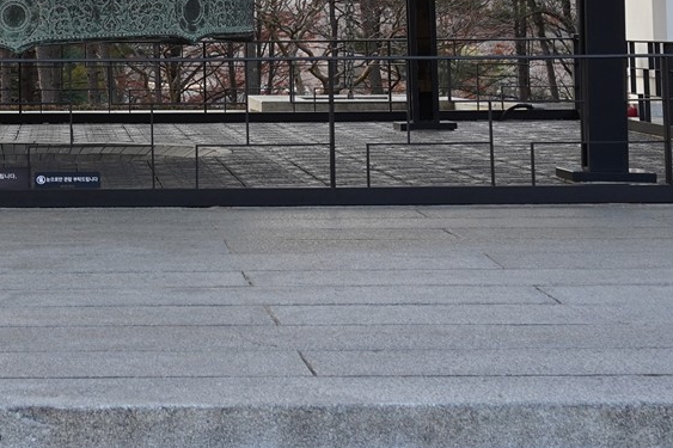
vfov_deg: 9.8
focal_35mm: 135
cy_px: -271
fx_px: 2523
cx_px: 39
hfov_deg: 15.0
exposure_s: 1/100
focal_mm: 38
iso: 400
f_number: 8
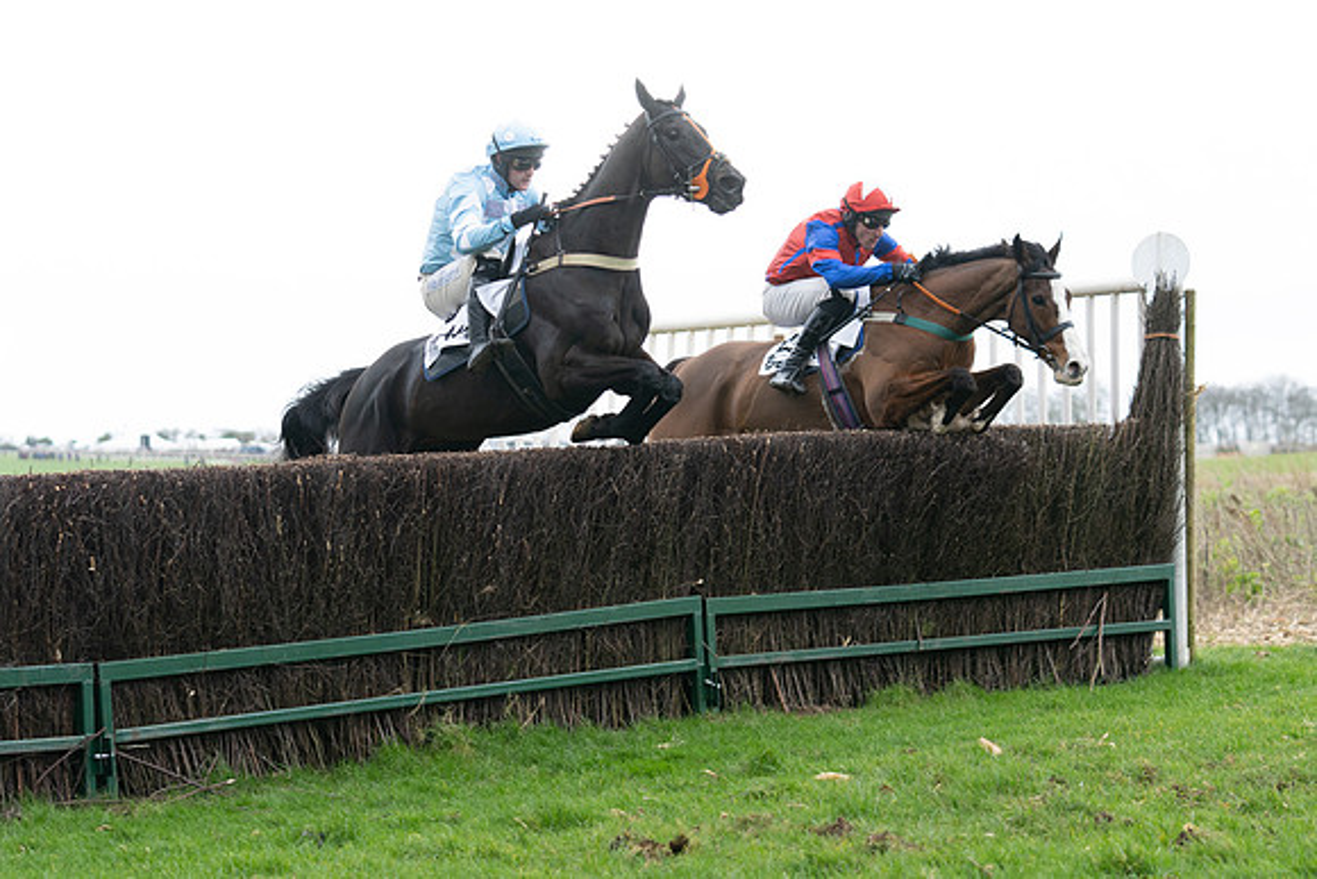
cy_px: 440
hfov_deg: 19.5
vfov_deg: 13.0
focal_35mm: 105
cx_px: 658
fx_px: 3842
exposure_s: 1/1000
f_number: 2.8
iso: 500
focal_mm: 70
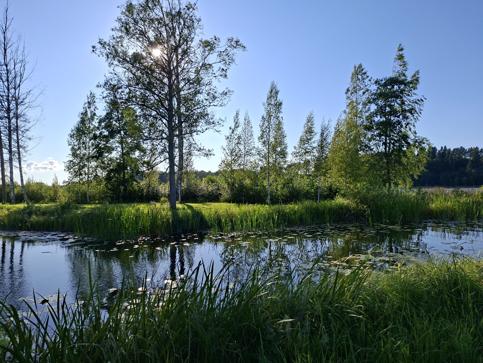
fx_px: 321
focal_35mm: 23
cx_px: 242
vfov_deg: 58.9
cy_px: 182
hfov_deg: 73.9
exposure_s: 1/3067
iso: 50
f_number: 1.8
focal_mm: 5.54
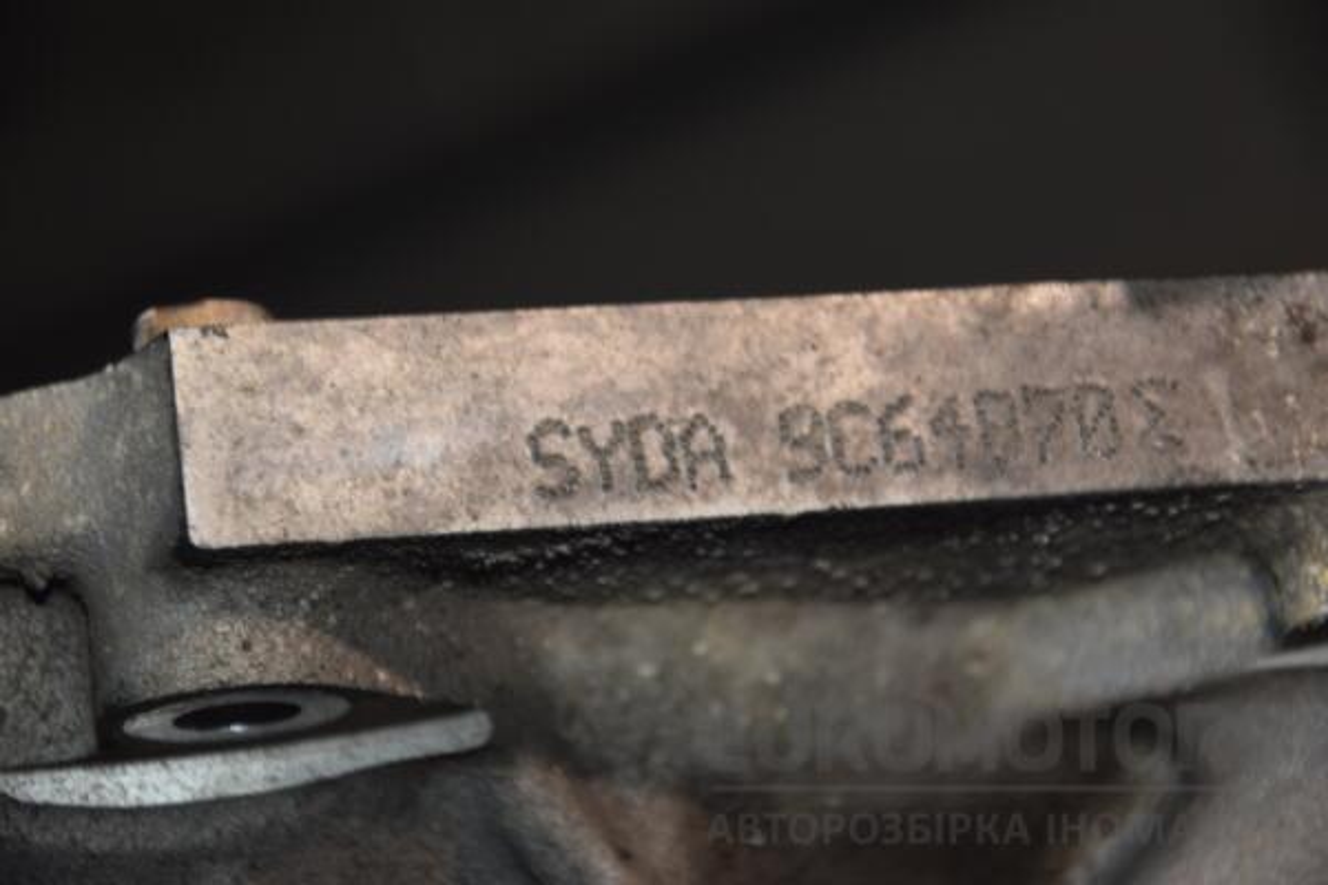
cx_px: 664
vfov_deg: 8.7
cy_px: 442
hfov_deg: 13.0
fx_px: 5810
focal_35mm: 158
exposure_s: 1/60
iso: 800
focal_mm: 105
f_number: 5.6
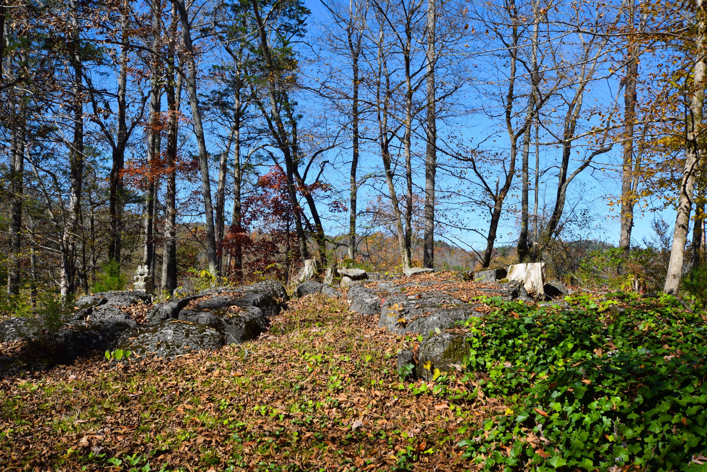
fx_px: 707
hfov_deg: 53.1
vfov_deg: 36.9
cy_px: 236
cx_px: 354
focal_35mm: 36
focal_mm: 24
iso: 200
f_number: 8
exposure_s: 1/250
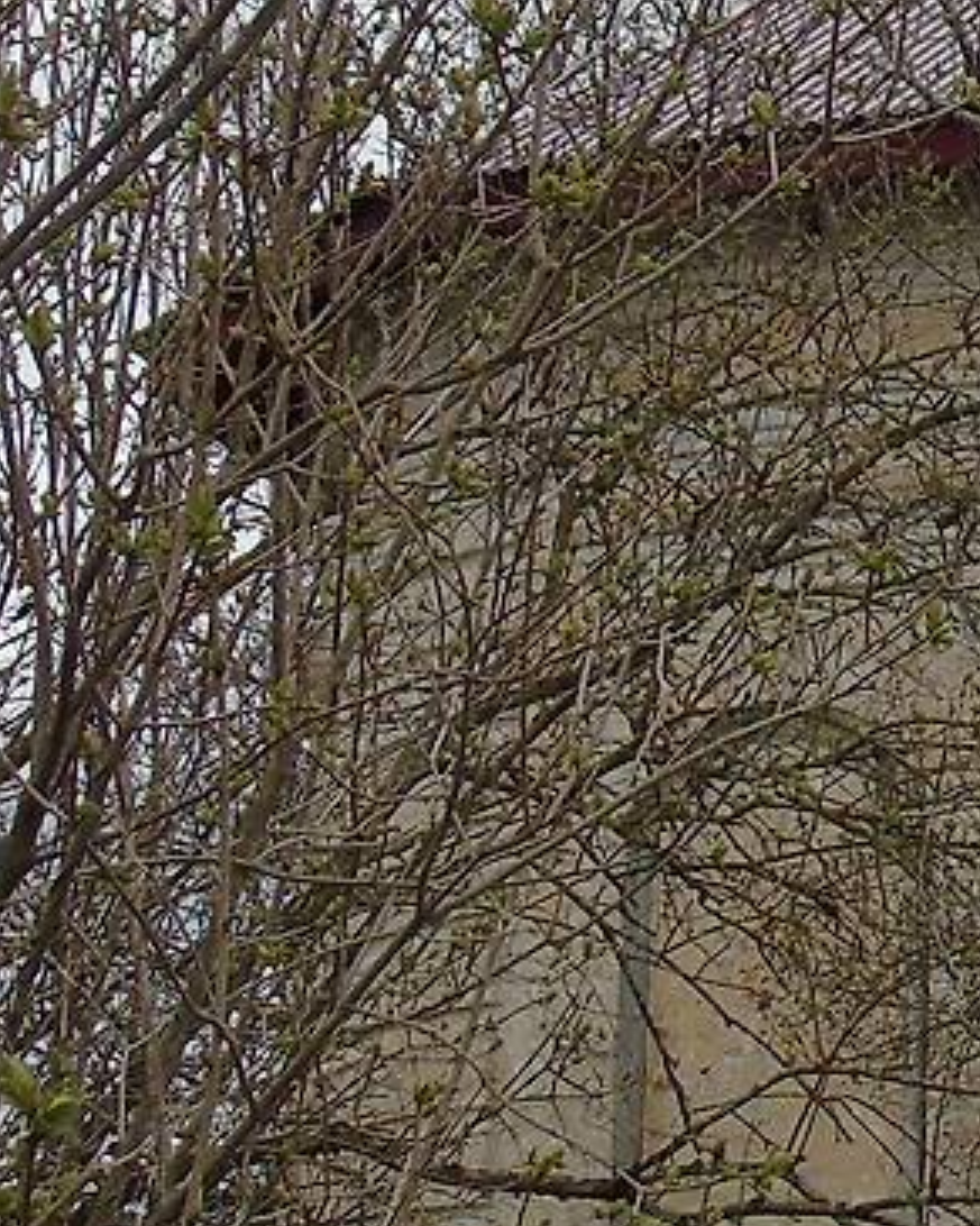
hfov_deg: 10.0
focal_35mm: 148
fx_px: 5368
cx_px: 1667
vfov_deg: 12.9
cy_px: 145
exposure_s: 1/250
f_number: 4.1
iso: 80
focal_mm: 8.2
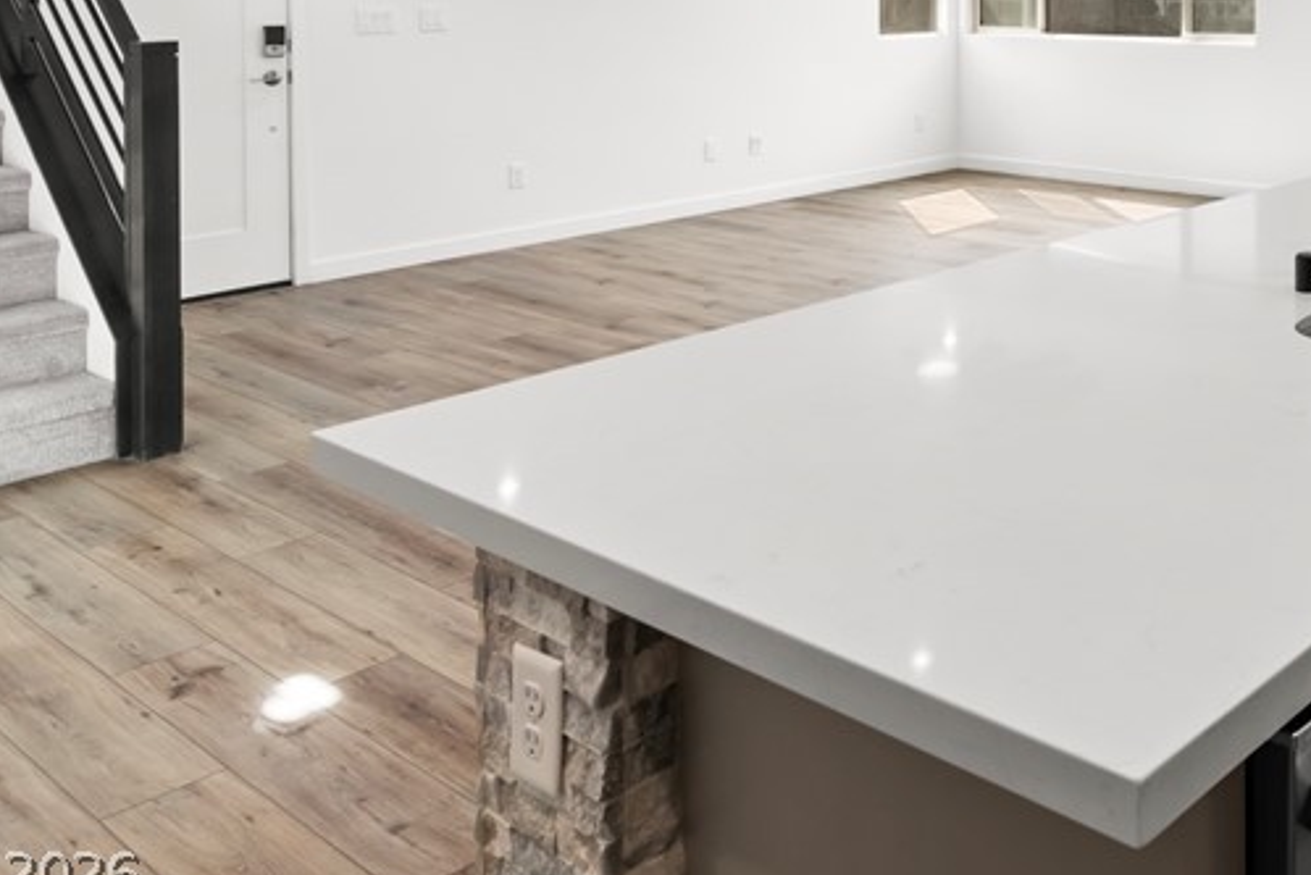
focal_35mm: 37
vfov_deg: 32.5
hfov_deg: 44.6
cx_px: 1290
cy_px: -37
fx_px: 1348
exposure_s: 1/25
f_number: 8
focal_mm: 17
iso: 250
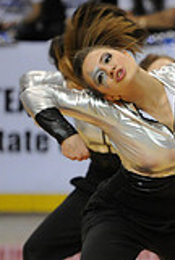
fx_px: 4567
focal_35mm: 629
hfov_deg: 2.2
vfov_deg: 3.3
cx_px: 450
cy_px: 191
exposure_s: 1/640
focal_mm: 175
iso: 5000
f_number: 3.2
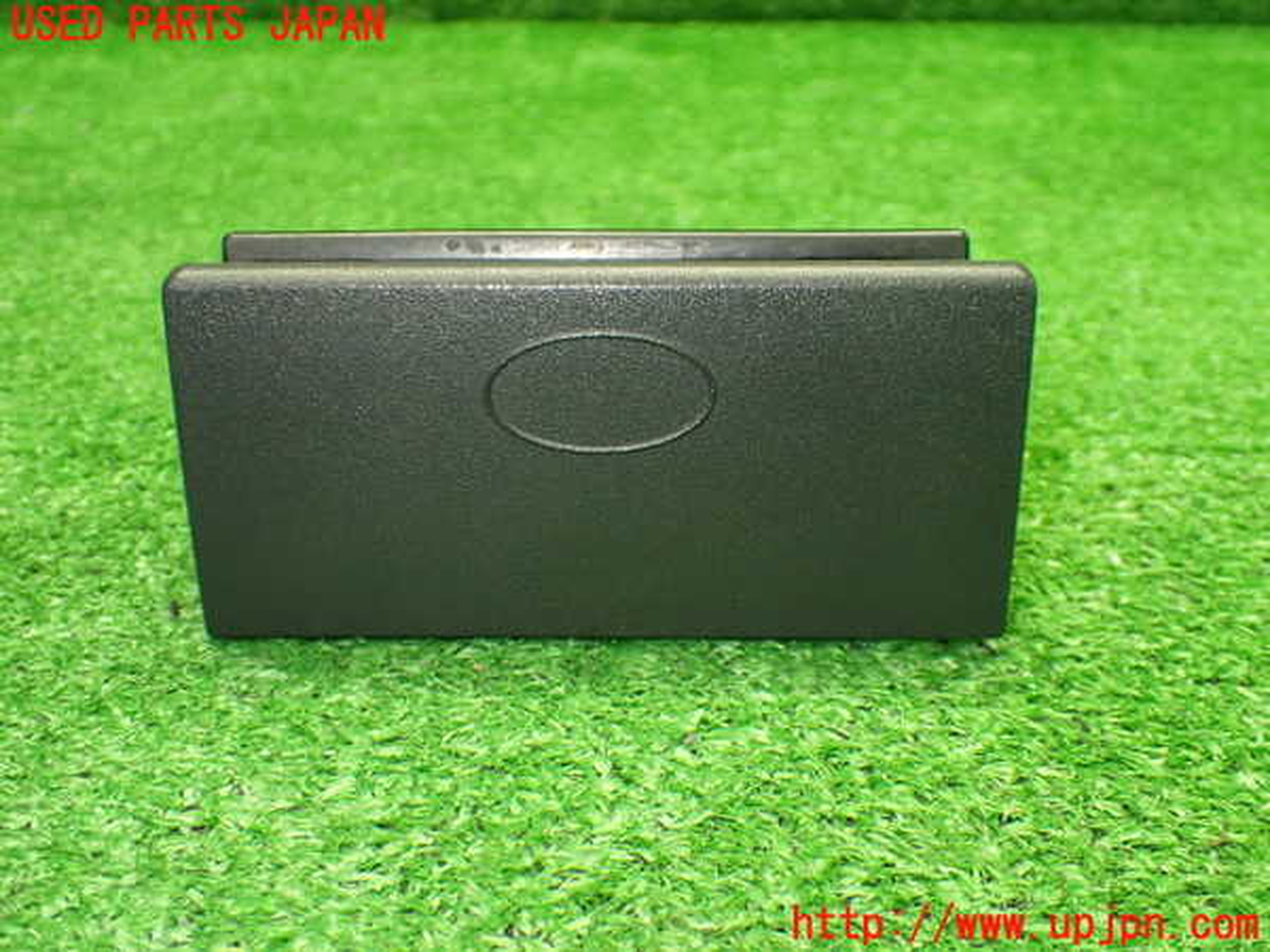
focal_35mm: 38
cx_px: 635
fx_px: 1394
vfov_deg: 37.7
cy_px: 476
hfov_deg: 49.0
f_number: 2.7
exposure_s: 1/60
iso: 800
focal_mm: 6.83
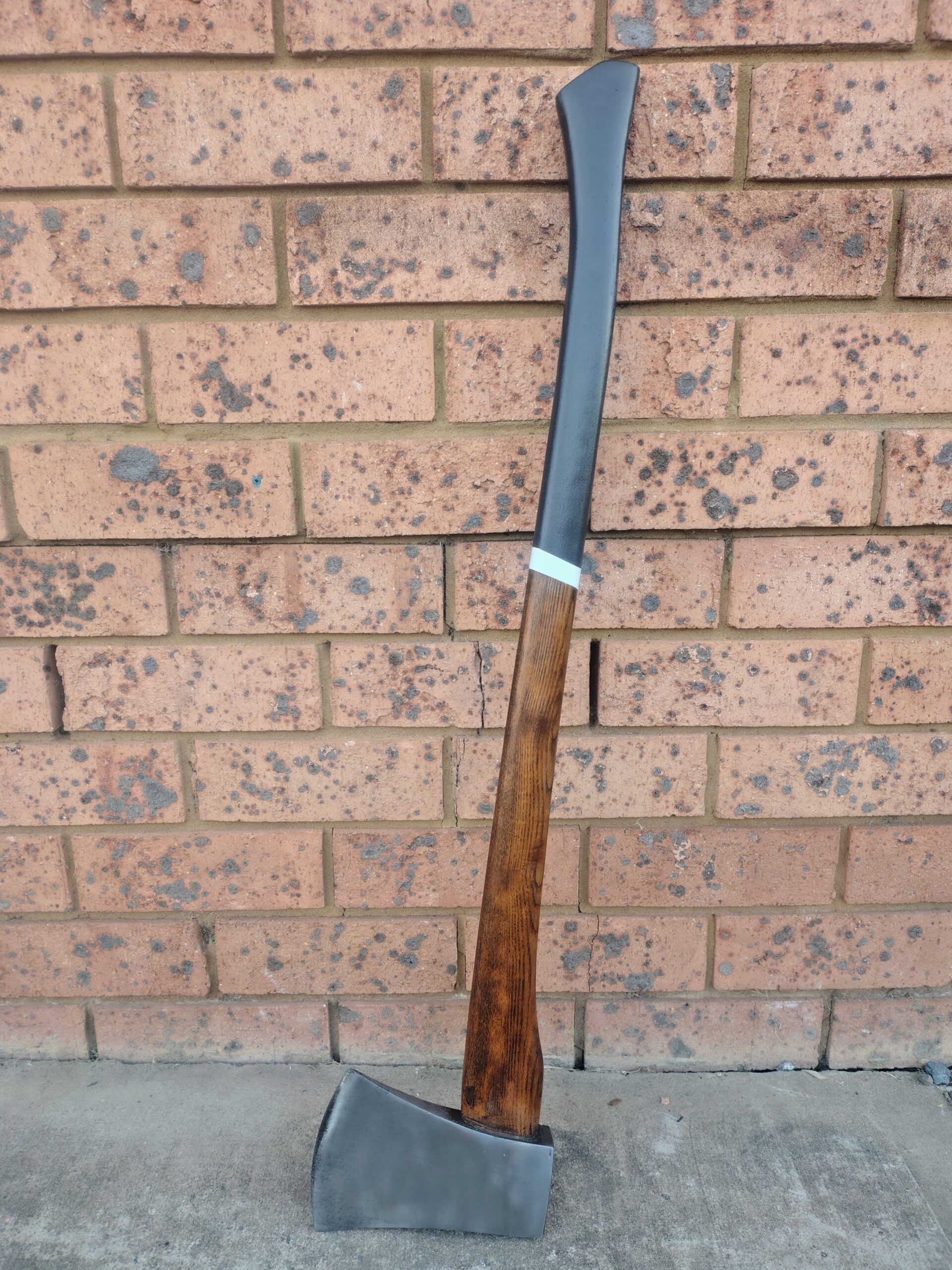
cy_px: 635
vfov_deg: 69.4
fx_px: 917
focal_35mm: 25
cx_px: 476
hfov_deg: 54.9
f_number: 1.7
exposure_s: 1/60
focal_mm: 4.71
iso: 487
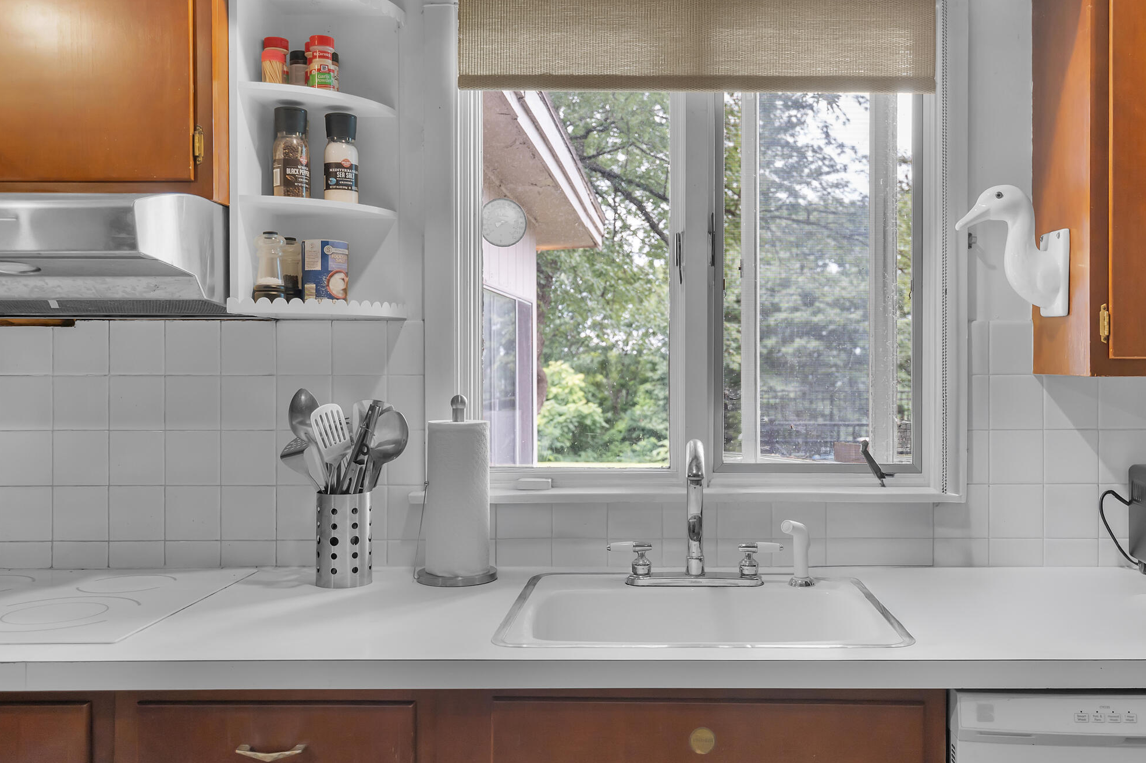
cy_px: 370
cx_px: 678
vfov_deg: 40.0
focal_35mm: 33
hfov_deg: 56.9
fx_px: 1050
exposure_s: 1/25
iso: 250
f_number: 4
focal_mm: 26
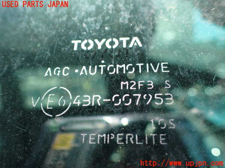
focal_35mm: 30
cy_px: 84
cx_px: 112
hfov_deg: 60.0
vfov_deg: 46.8
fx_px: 195
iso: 100
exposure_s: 1/200
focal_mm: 5.4
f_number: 2.3
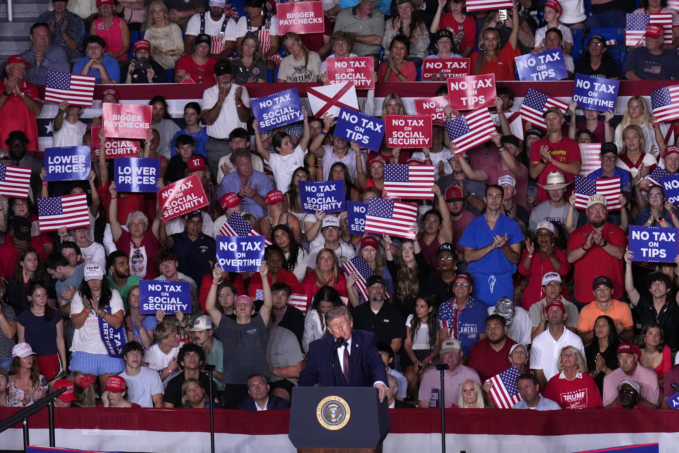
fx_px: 5658
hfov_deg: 6.9
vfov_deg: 4.6
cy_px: 226
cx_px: 340
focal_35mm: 300
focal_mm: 200
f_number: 5.6
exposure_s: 1/640
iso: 4000
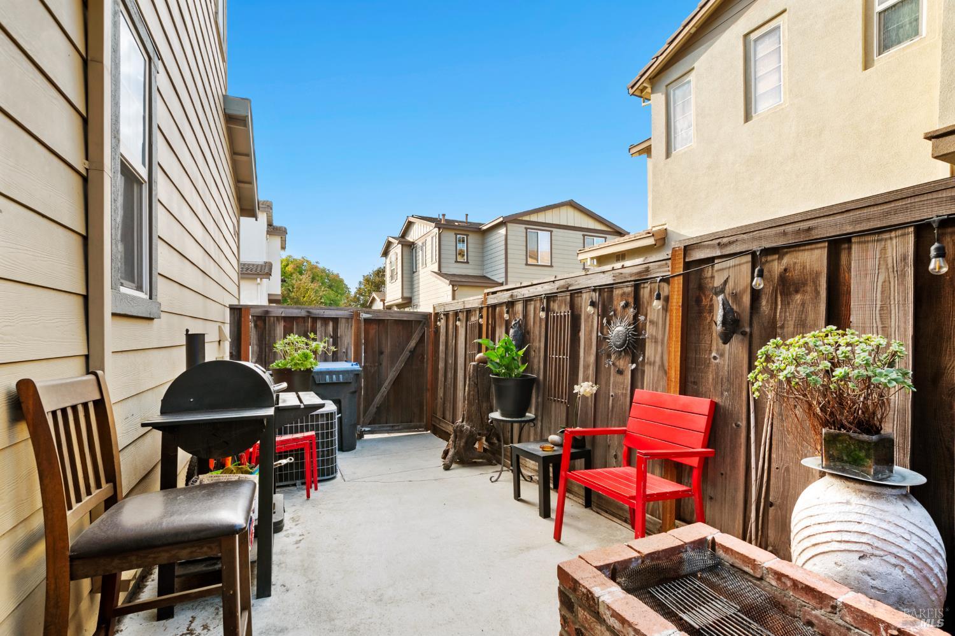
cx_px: 478
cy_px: 318
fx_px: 398
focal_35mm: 15
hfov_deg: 100.4
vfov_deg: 77.3
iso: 100
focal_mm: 10
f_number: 8
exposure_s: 1/25
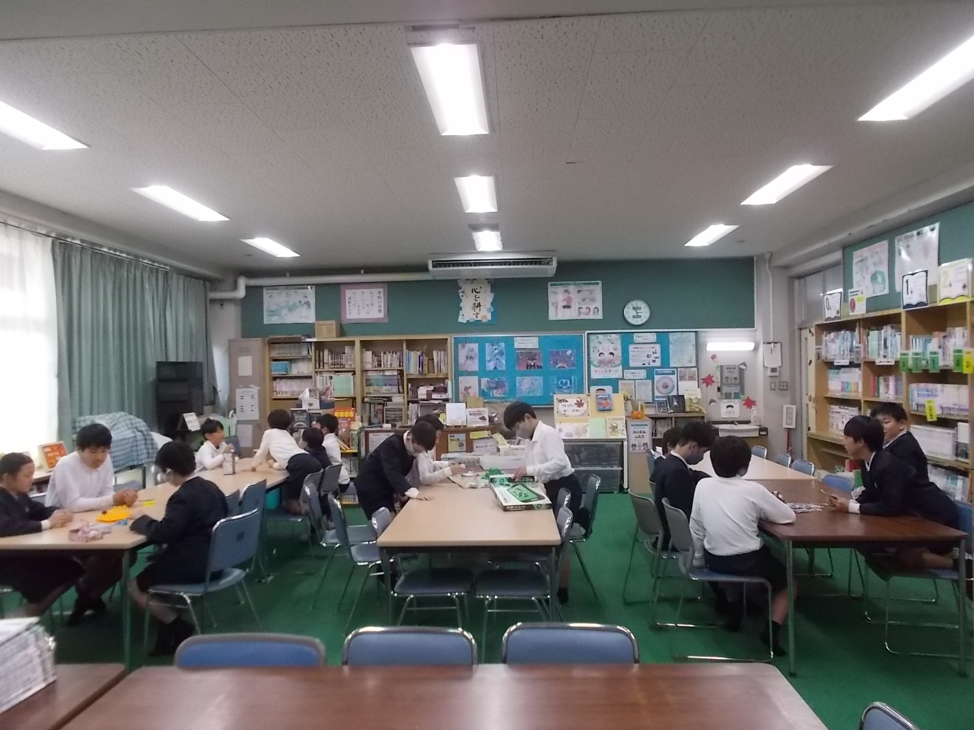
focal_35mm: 26
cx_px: 487
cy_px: 365
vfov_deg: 53.1
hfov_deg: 67.3
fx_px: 732
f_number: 3.2
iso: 400
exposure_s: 1/125
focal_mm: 4.6
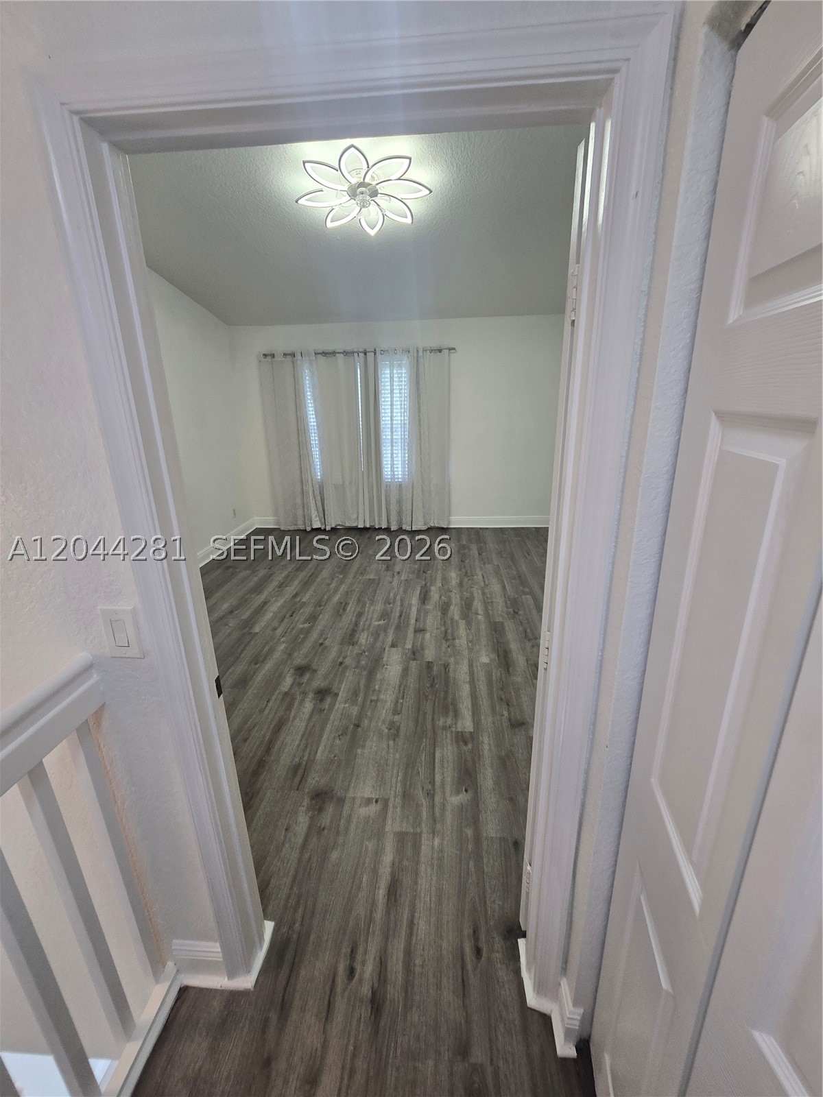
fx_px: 412
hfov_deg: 89.9
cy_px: 548
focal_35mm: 13
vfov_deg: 106.2
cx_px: 412
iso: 125
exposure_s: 1/60
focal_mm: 2.2
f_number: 2.2
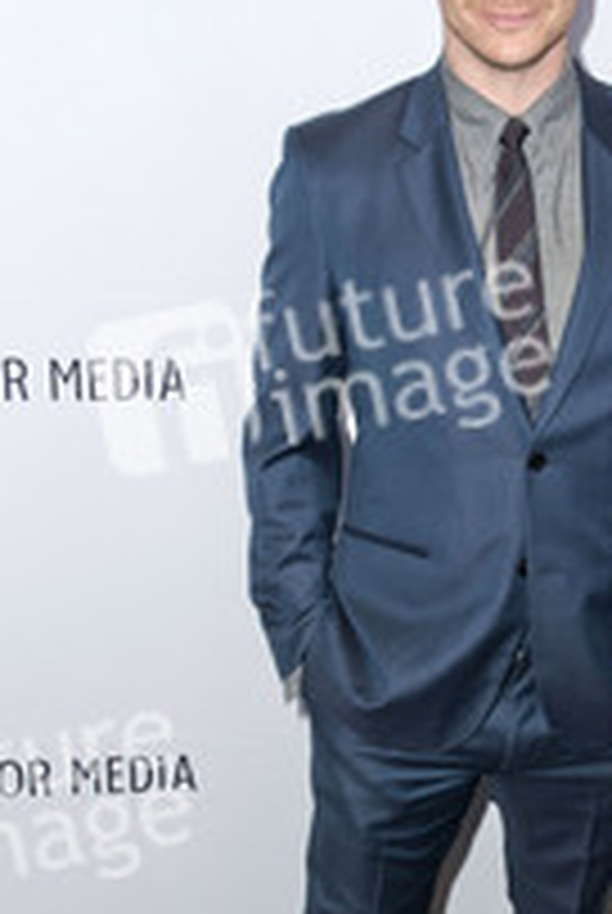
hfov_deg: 22.1
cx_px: 452
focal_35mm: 61
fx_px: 1550
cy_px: 594
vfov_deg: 32.6
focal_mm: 31
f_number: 4.5
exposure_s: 1/400
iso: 500
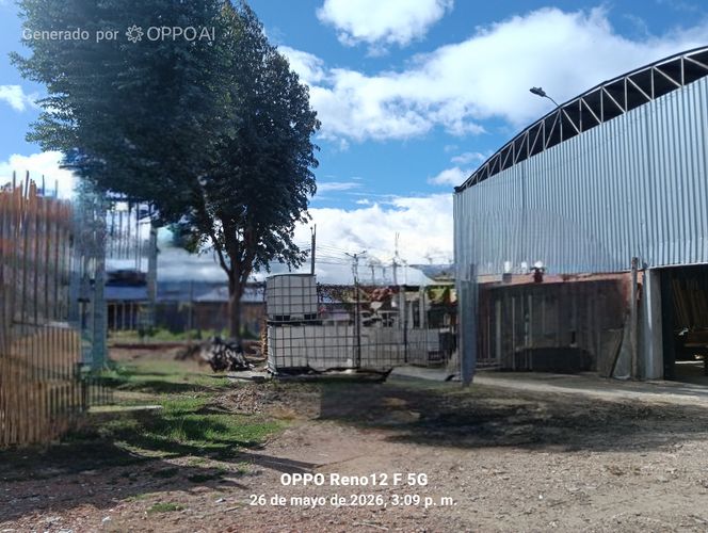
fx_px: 553
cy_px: 266
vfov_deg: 51.5
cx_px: 354
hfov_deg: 65.2
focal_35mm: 27
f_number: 2.8
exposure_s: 1/874
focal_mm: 3.98
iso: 64
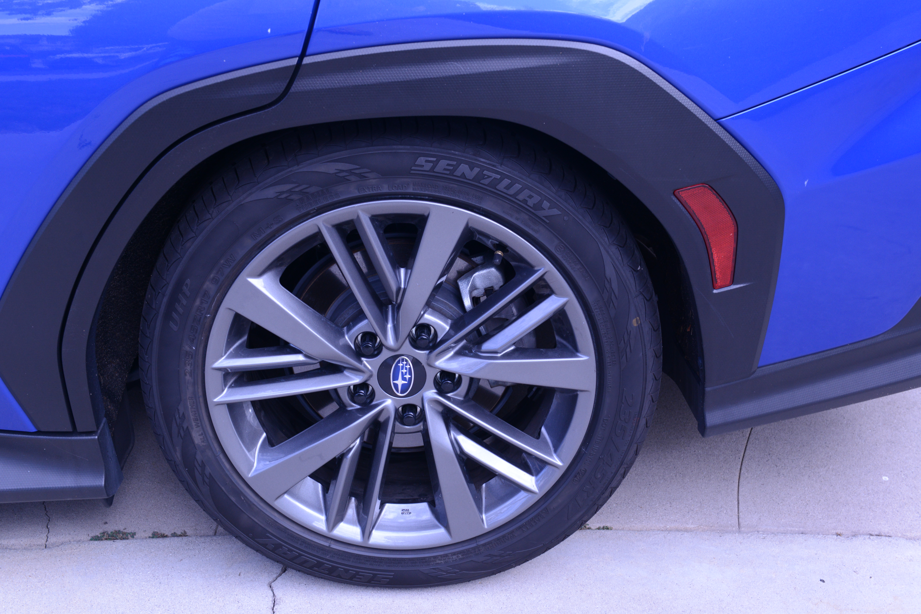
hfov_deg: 39.6
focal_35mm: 50
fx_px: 1279
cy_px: 307
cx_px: 460
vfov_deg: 27.0
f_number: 8
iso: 720
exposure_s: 1/250
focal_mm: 50
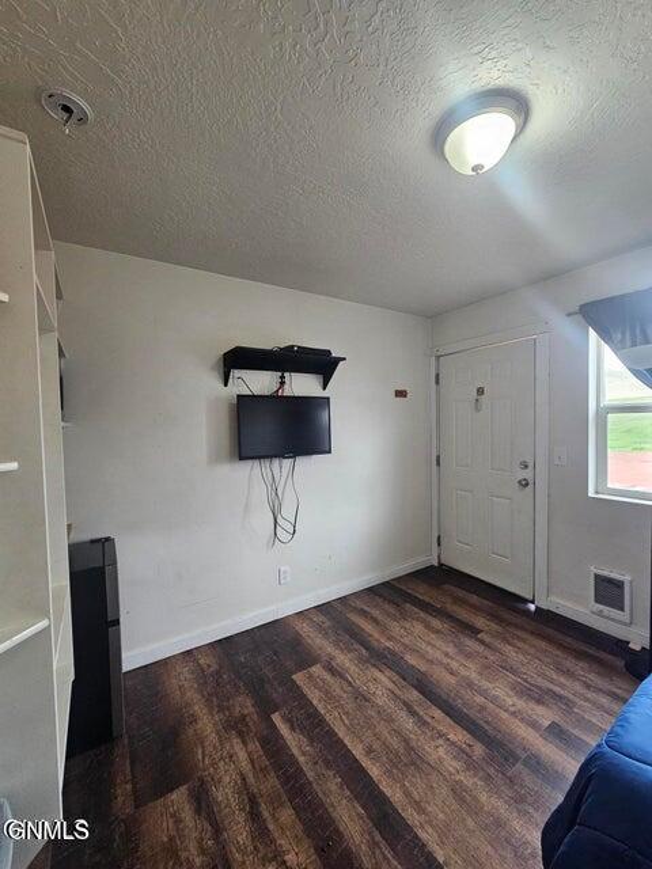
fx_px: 326
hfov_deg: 89.9
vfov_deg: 106.2
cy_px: 434
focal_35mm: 13
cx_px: 326
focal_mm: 2.2
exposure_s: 1/60
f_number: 2.2
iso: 250
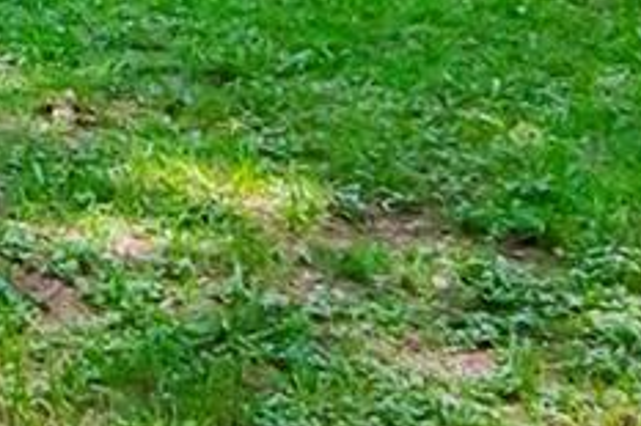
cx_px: -286
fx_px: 2018
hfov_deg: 16.6
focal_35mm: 113
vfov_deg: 11.1
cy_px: -385
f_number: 7.1
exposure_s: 1/1250
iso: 500
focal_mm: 11
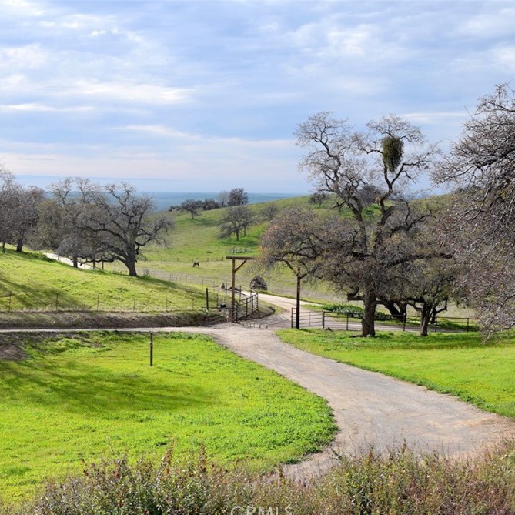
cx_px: 173
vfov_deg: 32.4
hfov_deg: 32.1
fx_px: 886
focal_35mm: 53
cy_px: 262
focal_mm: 27
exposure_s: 1/320
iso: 200
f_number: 9
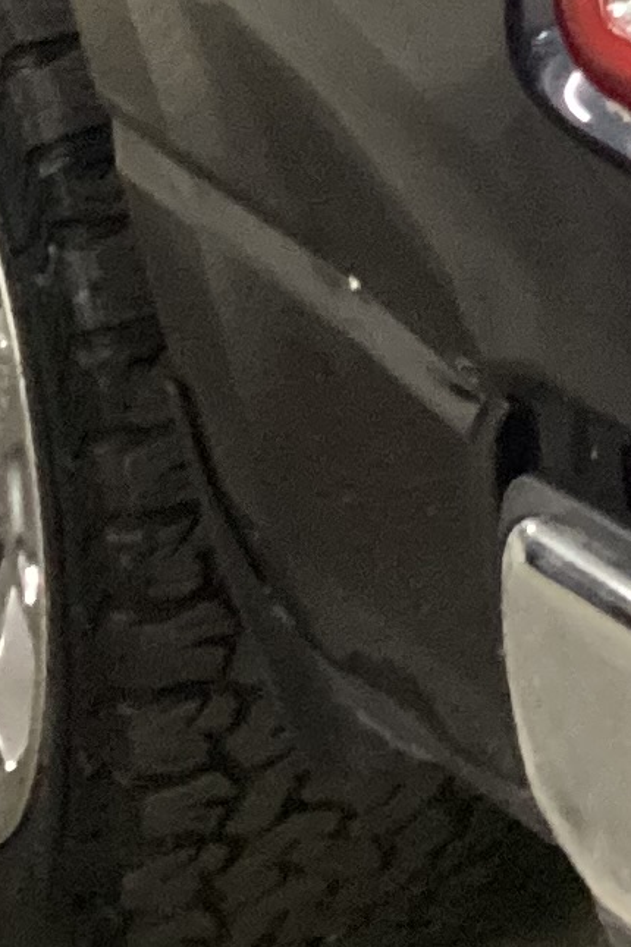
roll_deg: -0.5
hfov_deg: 8.1
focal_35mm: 163
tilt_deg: -14.3
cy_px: -787
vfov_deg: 11.6
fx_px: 4290
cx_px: 1120
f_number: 2.4
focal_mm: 3.3
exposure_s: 1/30
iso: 400
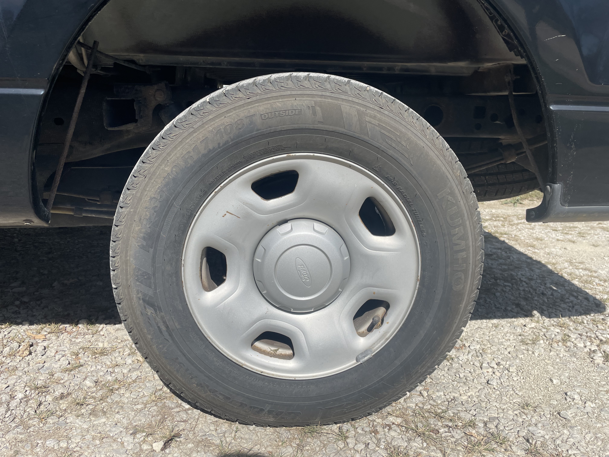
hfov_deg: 67.3
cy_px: 228
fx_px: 457
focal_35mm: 26
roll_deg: +0.9
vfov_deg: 53.1
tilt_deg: -13.6
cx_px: 304
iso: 32
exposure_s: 1/4000
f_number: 1.6
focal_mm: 4.2
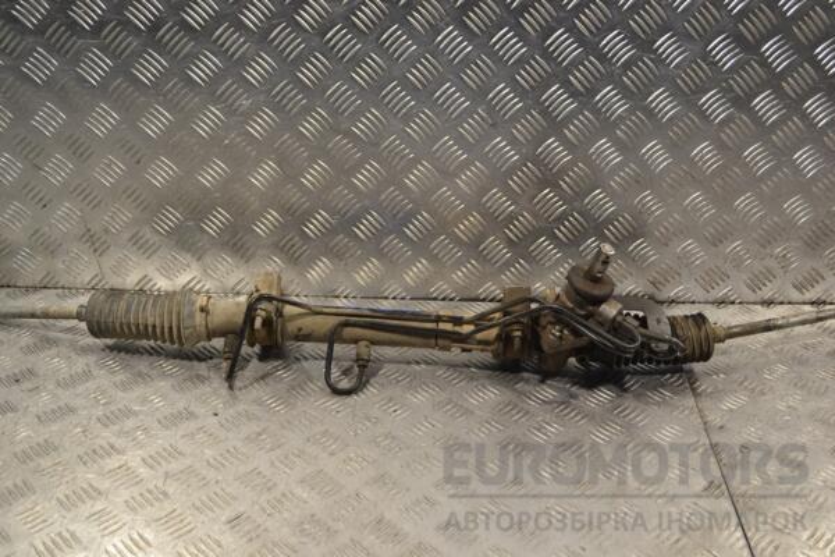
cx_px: 418
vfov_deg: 31.9
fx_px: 974
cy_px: 278
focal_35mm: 42
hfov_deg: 46.4
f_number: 5.6
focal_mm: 28
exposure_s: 1/125
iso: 400
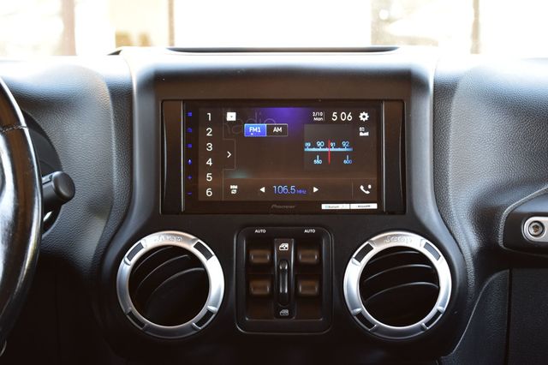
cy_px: 182
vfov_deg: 16.5
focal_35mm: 82
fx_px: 1255
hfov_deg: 24.6
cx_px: 274
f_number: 6.3
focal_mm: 55
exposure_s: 1/20
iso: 400
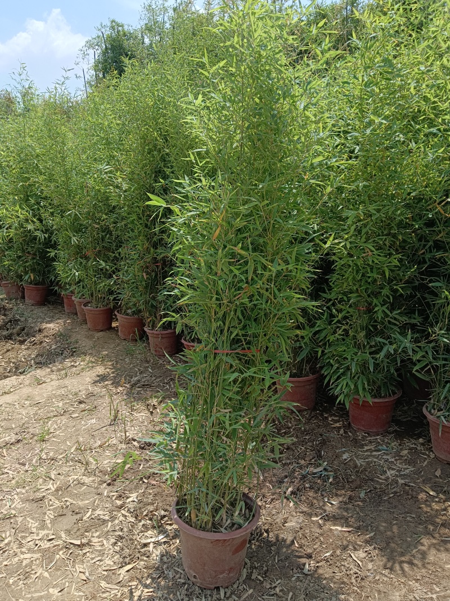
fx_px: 451
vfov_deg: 67.3
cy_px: 300
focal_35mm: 26
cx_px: 225
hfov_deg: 53.1
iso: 102
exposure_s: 1/735
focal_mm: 4.05
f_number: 1.8
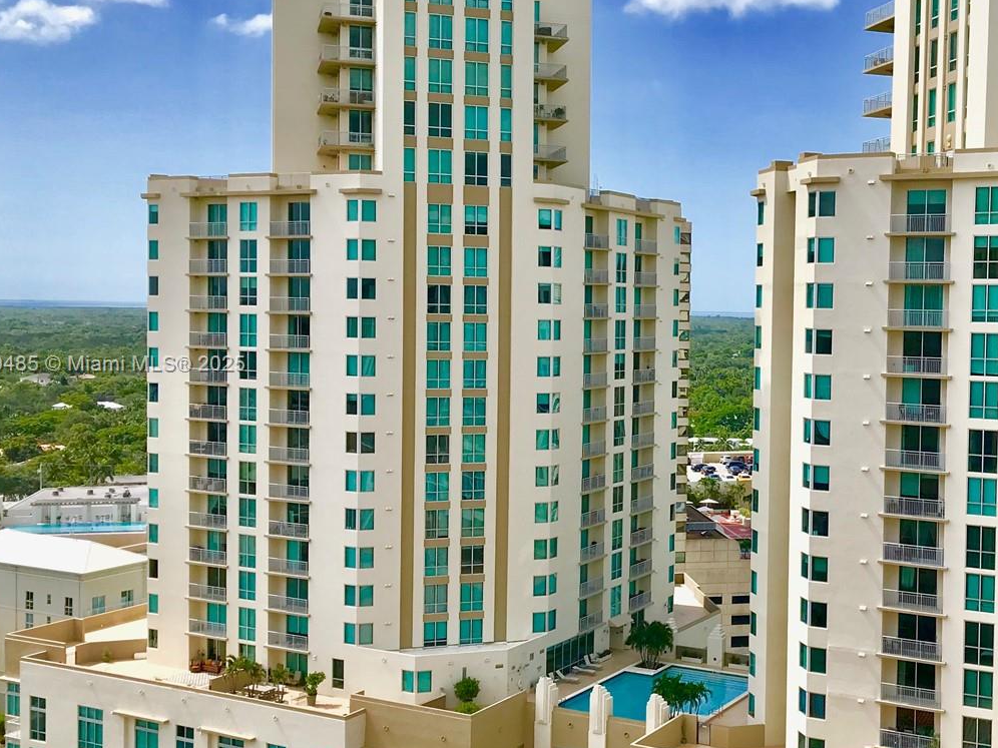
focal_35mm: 45
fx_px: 1297
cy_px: 365
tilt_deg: -2.1
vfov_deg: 32.2
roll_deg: -1.1
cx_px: 726
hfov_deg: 41.1
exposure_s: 1/2398
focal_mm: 3.99
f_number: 1.8
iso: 20
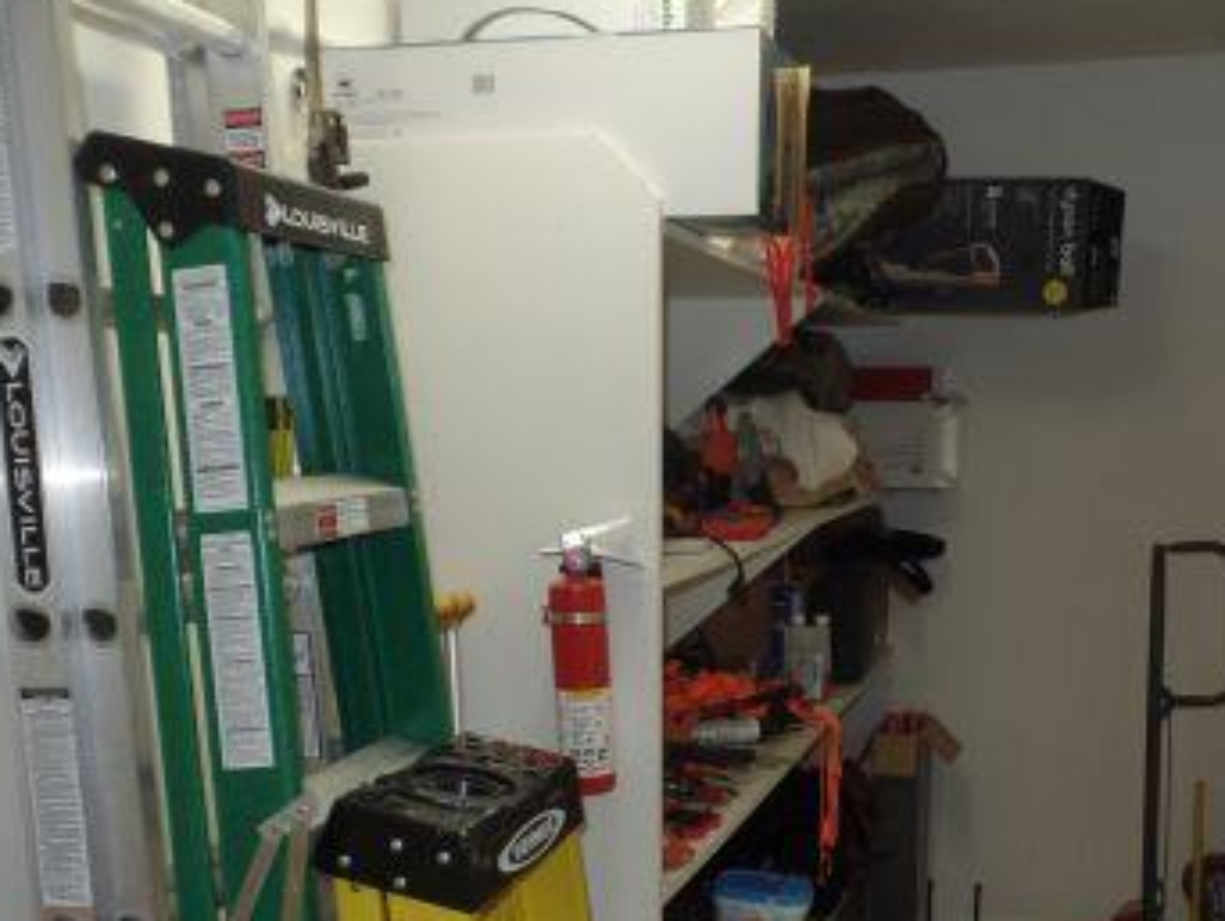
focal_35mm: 43
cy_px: 663
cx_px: 670
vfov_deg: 33.1
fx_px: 1523
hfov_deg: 43.8
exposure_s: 1/30
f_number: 2.8
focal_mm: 4.1
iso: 100
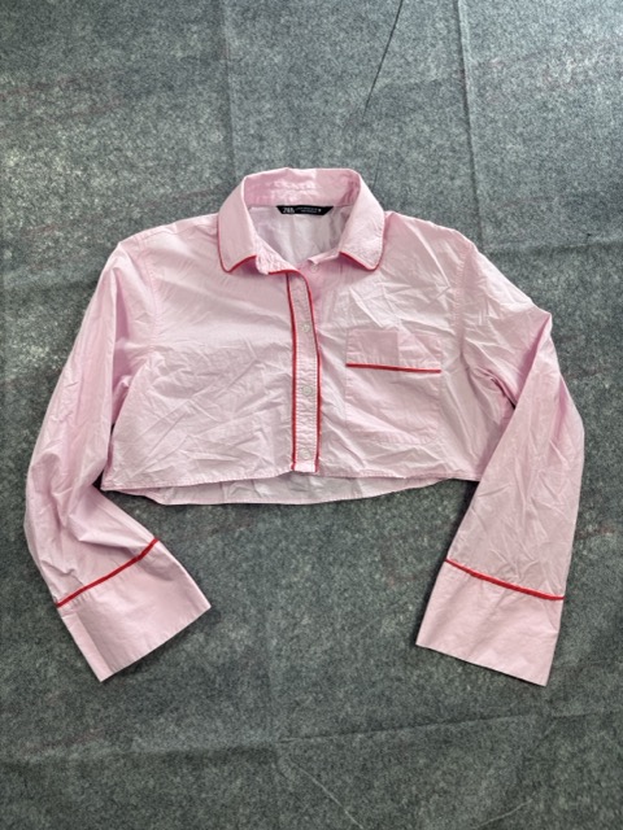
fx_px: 576
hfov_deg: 56.8
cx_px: 312
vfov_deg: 71.6
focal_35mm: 24
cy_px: 415
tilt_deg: -58.8
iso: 80
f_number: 1.78
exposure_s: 1/356
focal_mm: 6.76
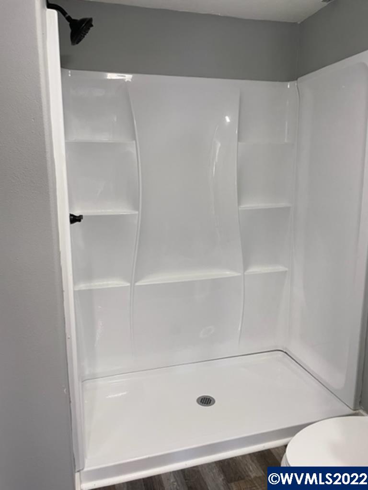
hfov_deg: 53.1
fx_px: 369
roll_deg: +0.5
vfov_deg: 67.3
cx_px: 184
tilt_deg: -11.4
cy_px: 245
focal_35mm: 26
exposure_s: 1/60
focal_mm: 4.2
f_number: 1.6
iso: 200
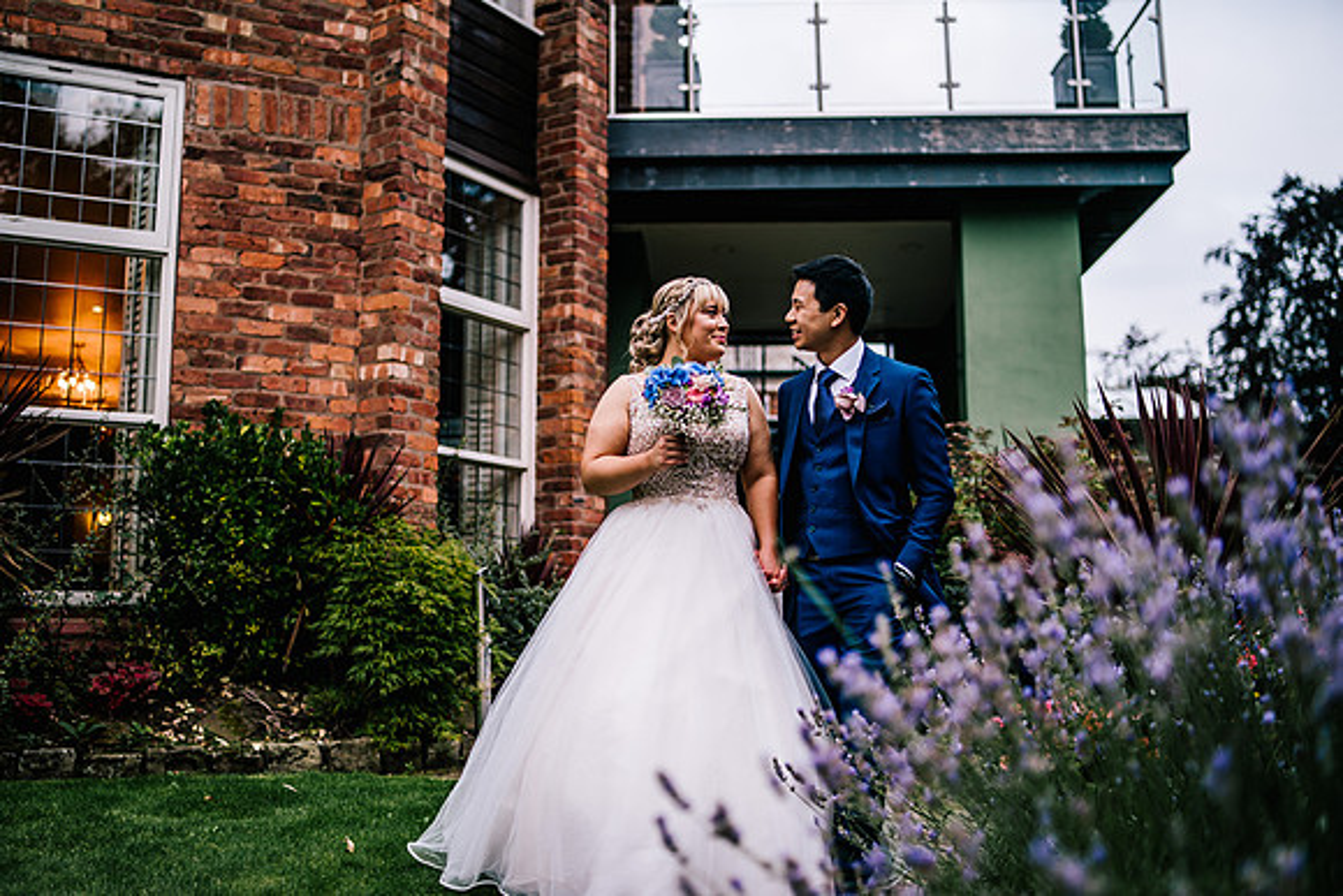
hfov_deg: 52.4
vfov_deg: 36.4
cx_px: 672
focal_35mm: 37
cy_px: 448
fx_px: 1364
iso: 125
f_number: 1.4
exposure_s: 1/250
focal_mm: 35
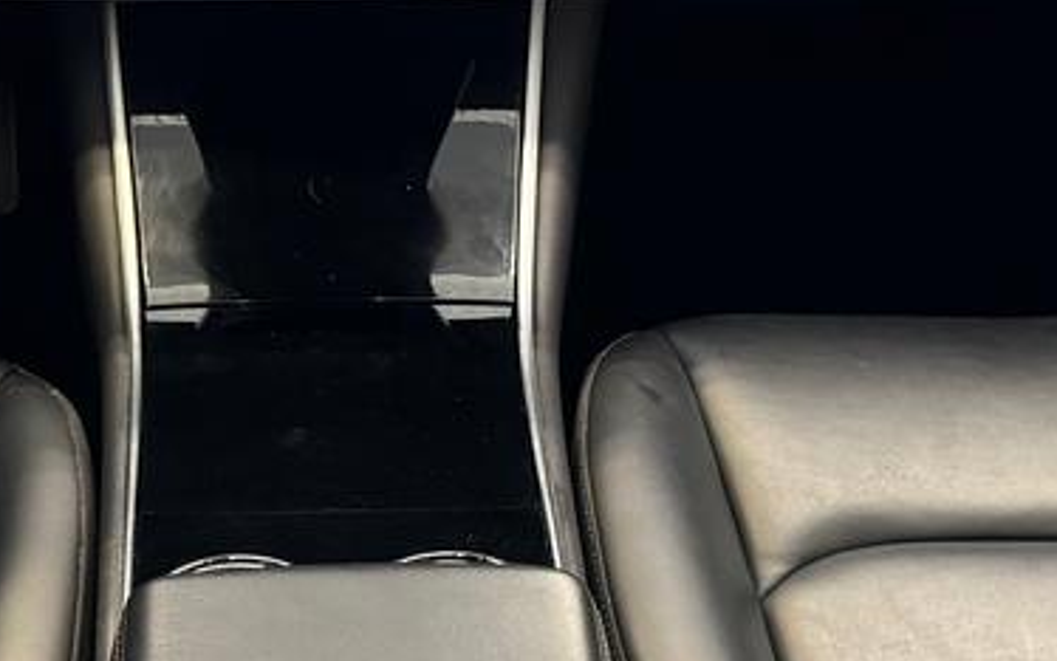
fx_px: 2507
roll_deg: -0.2
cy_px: 579
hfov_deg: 23.7
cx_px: 317
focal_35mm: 87
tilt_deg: -39.7
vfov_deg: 14.9
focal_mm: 6.76
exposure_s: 1/41
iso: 400
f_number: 1.78
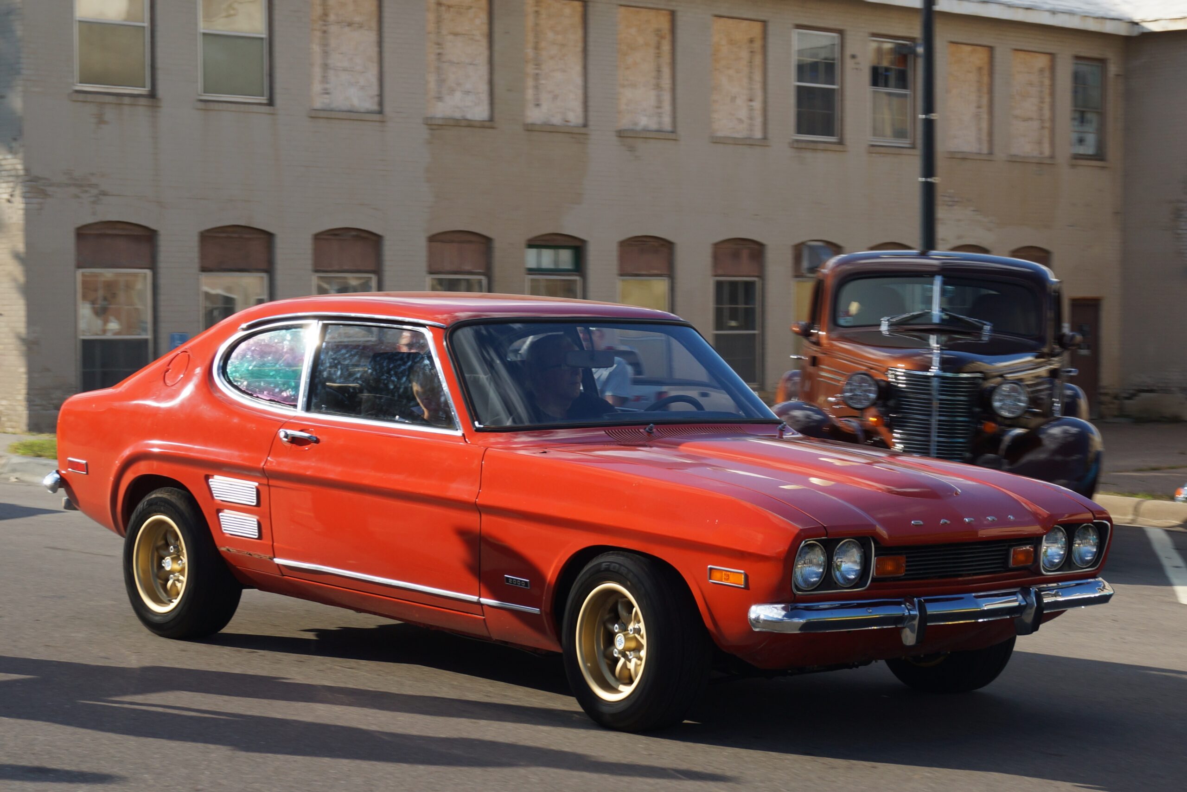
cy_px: 396
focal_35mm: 60
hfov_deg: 33.4
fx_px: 1978
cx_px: 594
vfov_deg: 22.6
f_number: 6.3
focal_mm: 40
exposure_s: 1/125
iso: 100
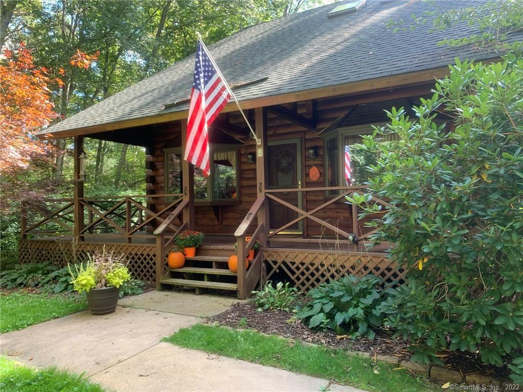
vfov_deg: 53.1
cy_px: 196
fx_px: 393
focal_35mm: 26
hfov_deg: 67.3
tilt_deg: +3.0
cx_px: 262
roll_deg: +1.9
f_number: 1.8
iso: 50
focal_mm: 4.25
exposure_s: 1/122
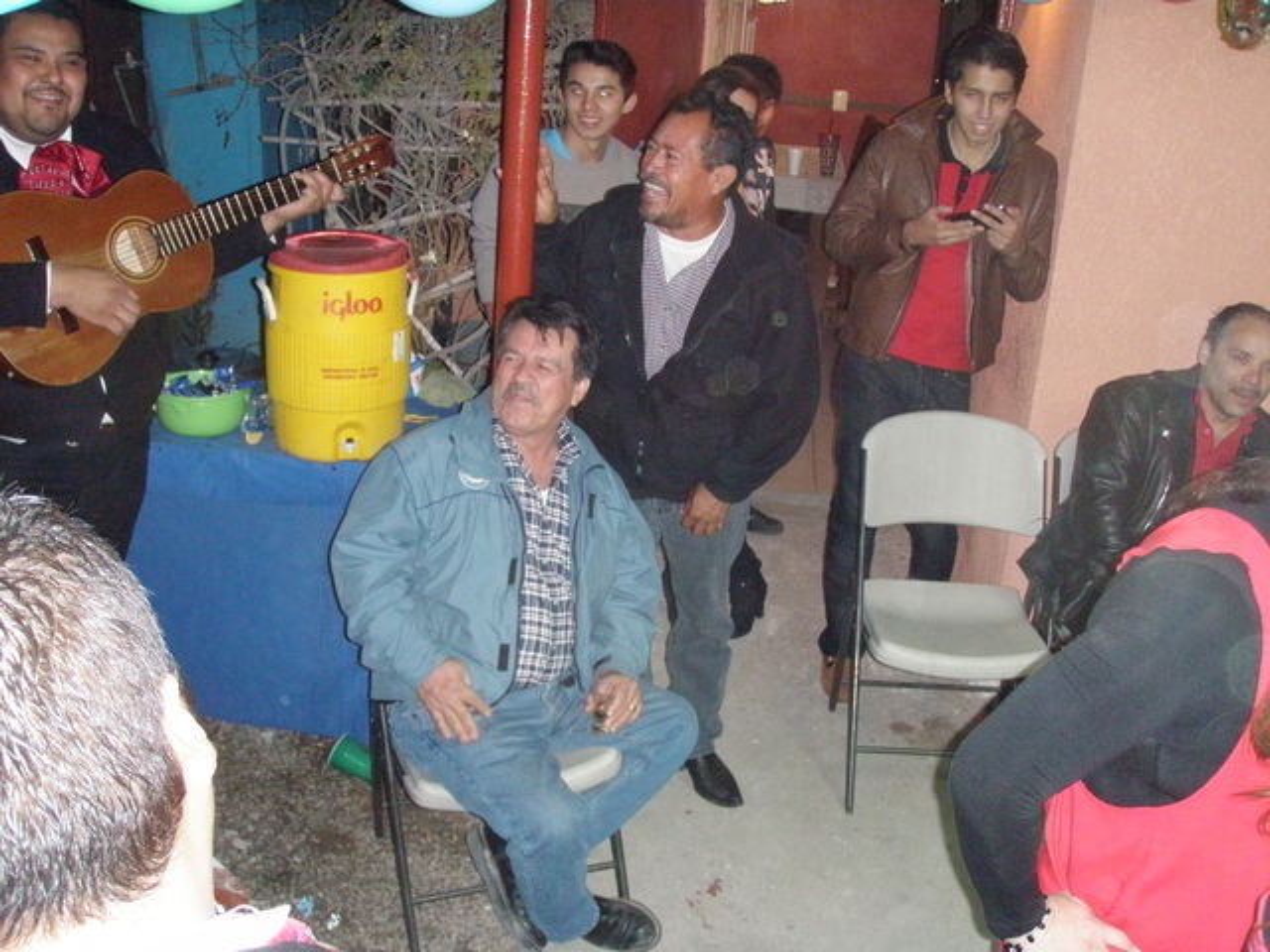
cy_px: 476
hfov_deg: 49.0
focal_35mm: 38
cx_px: 635
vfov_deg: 37.7
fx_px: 1394
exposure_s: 1/30
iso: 640
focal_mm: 6.7
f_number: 3.5
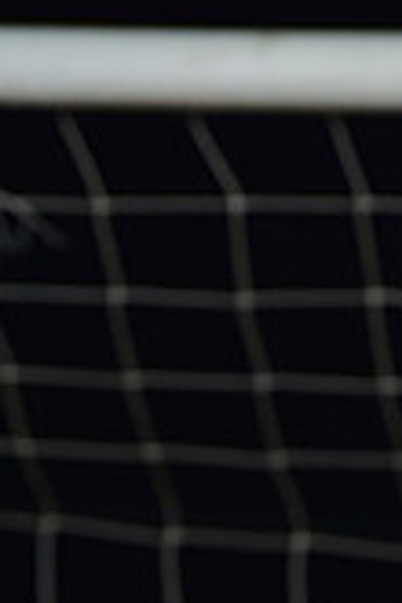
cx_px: 696
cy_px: 1042
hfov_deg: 1.9
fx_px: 11808
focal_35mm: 705
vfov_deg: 2.9
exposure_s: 1/200
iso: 1000
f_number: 5
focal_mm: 200
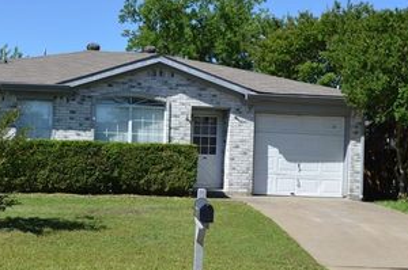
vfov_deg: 20.8
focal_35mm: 65
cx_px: 137
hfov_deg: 30.8
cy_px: 157
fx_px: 735
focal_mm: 26
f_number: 8
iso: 100
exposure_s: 1/250
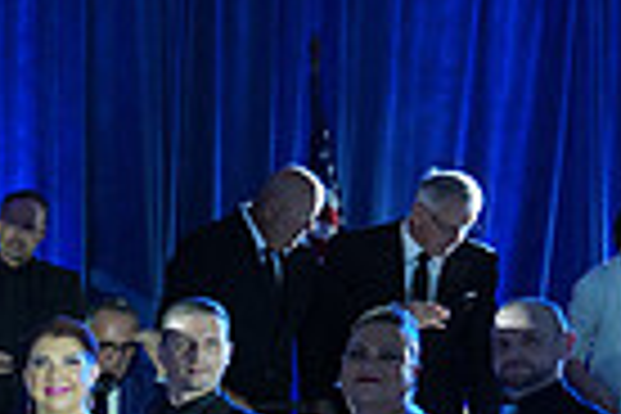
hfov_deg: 15.4
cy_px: 569
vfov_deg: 12.1
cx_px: -585
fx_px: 1880
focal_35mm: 109
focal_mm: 26
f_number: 4.5
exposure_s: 1/160
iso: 1000
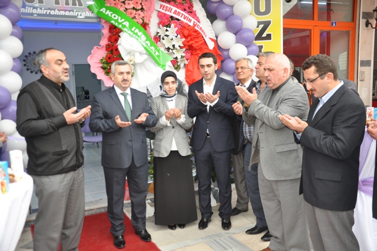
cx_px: 188
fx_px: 377
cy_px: 126
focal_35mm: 36
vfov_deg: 36.8
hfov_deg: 53.2
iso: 400
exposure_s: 1/160
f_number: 3.8
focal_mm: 24
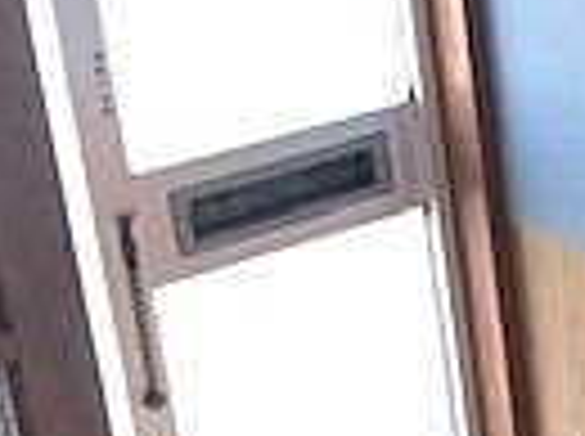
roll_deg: +0.1
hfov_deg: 13.2
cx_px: 994
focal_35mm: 138
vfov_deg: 10.7
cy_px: 396
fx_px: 2328
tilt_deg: -25.6
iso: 32
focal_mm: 3.99
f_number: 1.8
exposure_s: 1/30
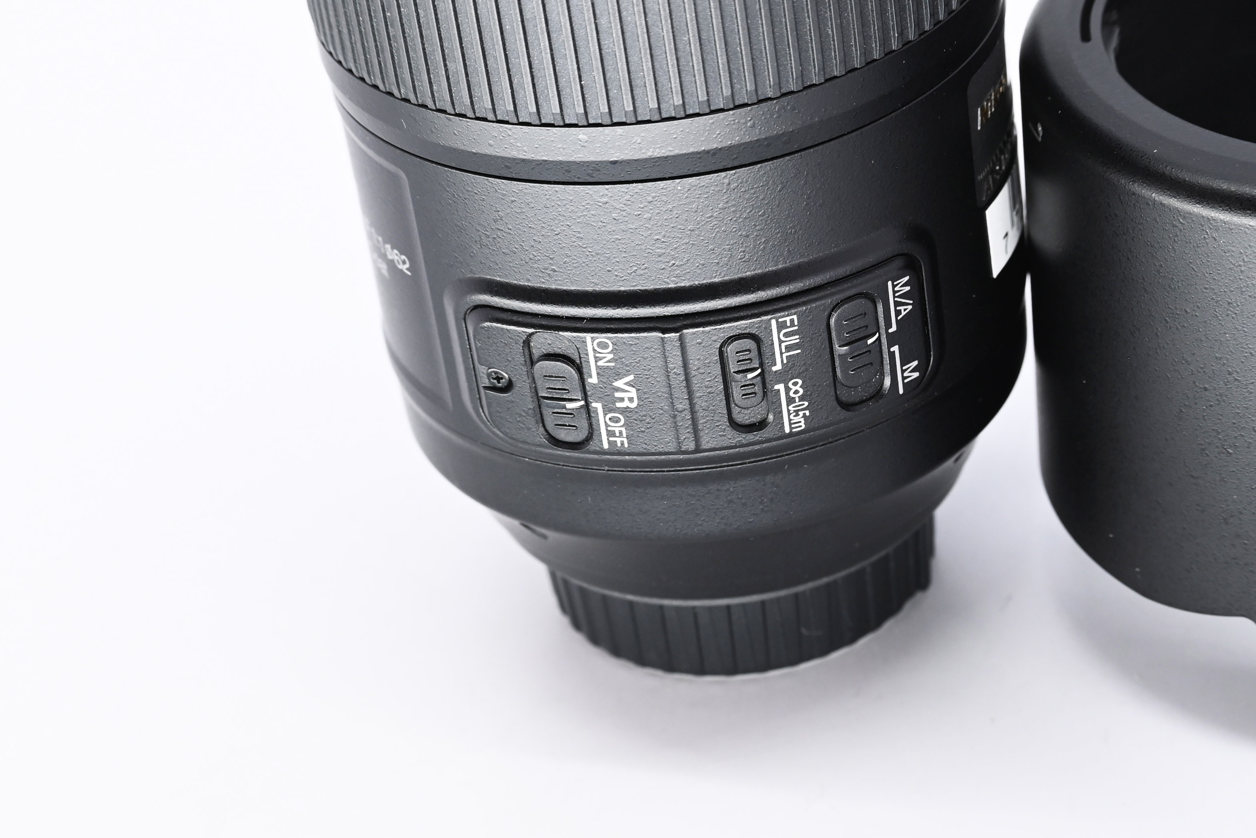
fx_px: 3280
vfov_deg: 14.6
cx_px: 781
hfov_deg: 21.6
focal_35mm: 94
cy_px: 449
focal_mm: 50
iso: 500
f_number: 9
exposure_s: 1/100
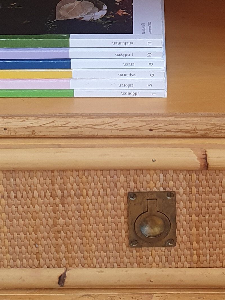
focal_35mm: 99
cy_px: -7
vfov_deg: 19.2
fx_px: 858
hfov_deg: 14.9
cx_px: 151
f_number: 2.4
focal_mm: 4.32
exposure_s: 1/50
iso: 160
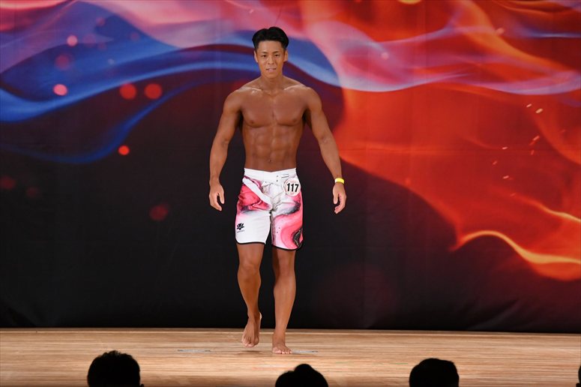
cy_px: 194
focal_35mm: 240
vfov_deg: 5.7
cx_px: 290
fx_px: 3871
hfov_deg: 8.6
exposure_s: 1/400
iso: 3200
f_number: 5.6
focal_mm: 160
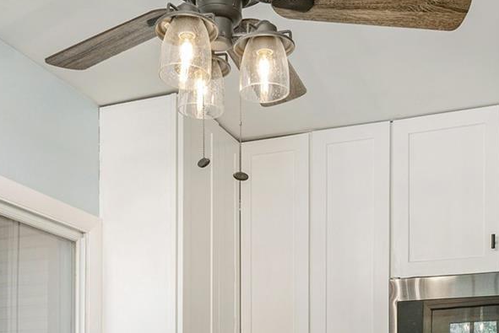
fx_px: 721
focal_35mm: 52
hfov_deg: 38.1
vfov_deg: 23.6
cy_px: 406
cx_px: 219
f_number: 7.1
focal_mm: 15
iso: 320
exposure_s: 1/200
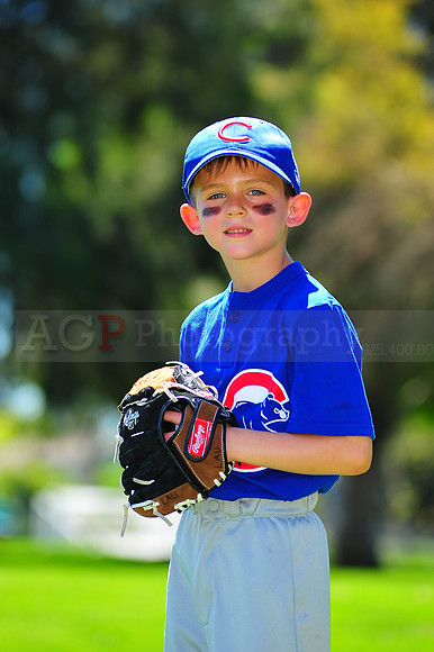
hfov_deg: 7.6
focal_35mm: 180
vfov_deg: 11.4
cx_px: 217
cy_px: 326
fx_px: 3259
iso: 200
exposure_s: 1/400
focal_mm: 180
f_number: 5
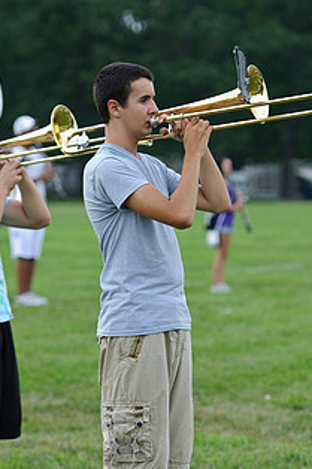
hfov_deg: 6.3
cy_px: 314
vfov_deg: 9.4
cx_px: 184
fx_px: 2850
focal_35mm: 219
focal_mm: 102
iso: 200
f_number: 2.8
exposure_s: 1/500
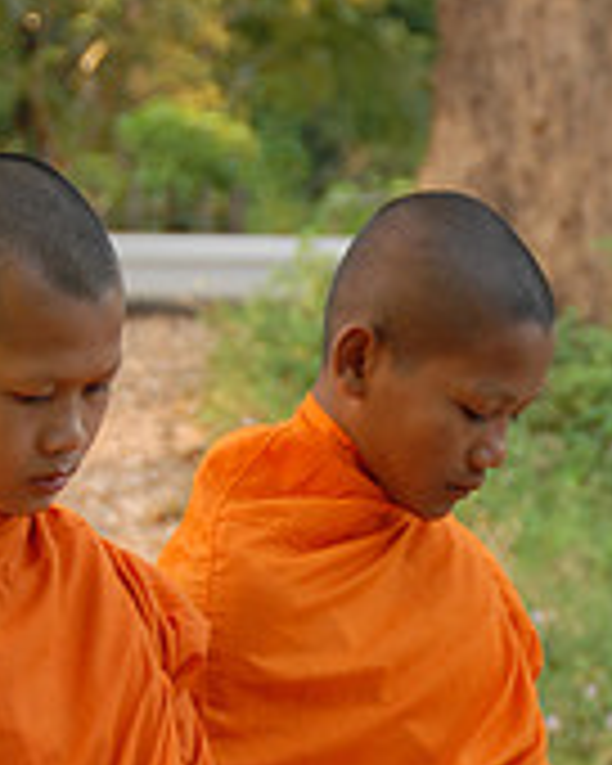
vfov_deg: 7.4
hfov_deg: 5.9
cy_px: 778
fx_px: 5909
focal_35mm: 261
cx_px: 475
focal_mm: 70
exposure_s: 1/90
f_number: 5
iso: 400
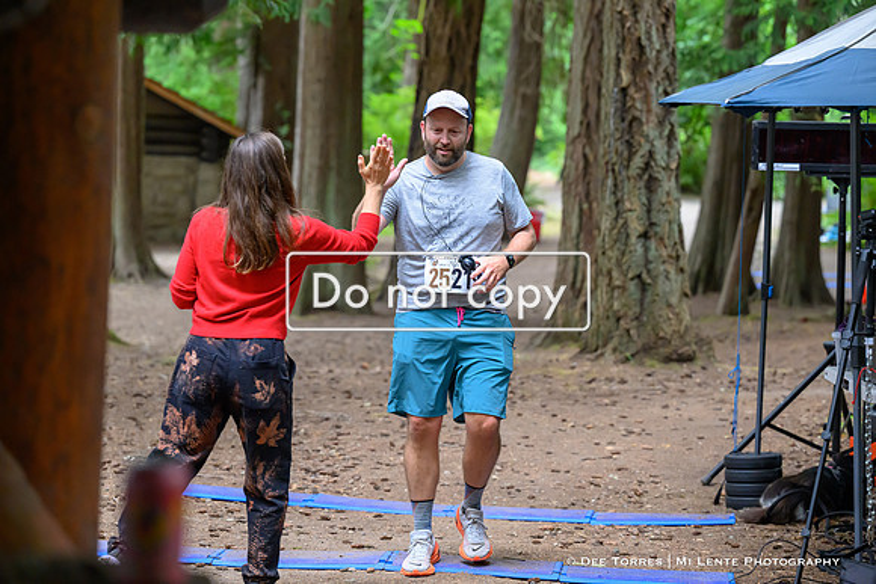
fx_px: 2336
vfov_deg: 14.3
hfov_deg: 21.2
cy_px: 292
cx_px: 438
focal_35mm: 96
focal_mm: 96
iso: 6400
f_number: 3.5
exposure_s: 1/640
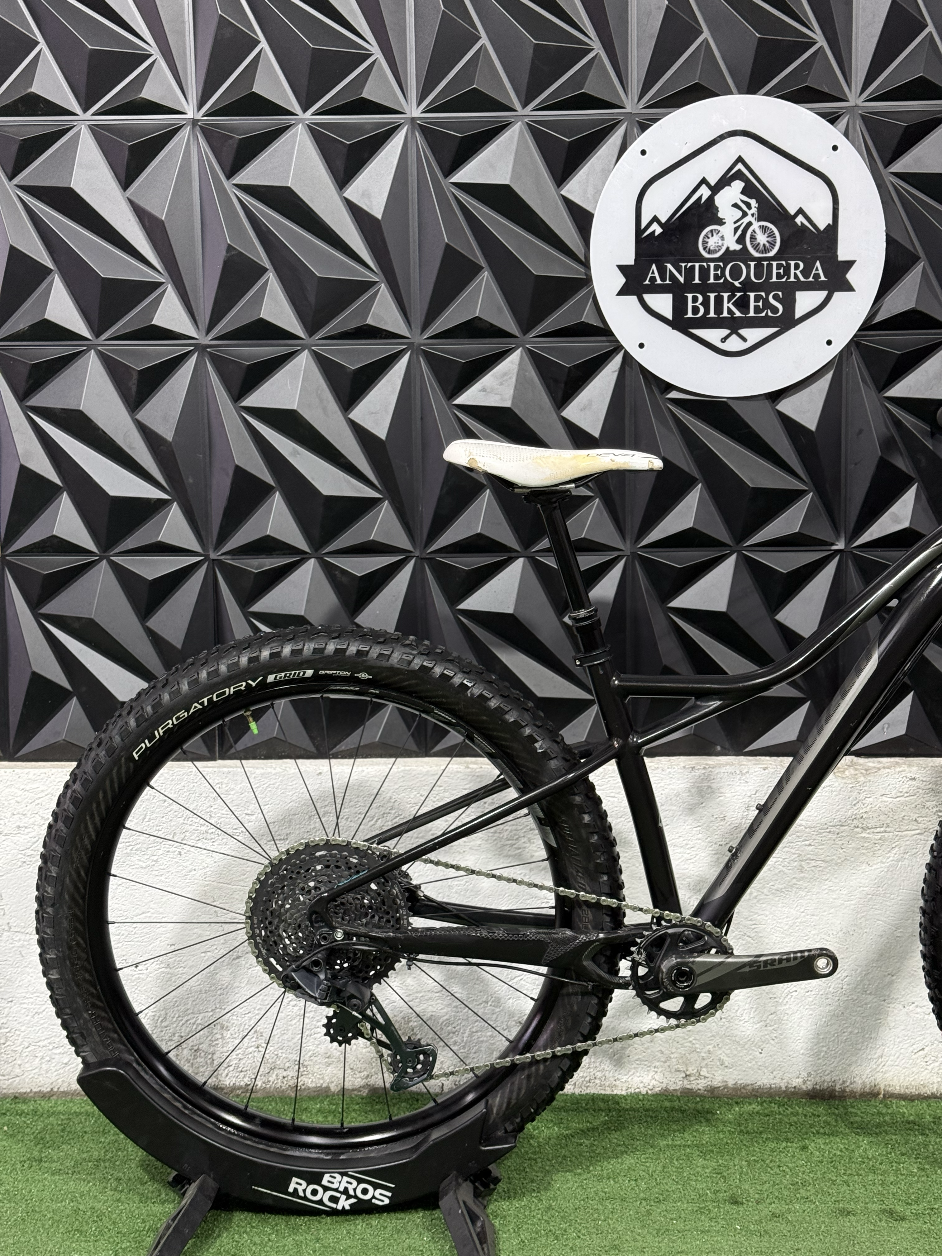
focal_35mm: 48
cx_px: 471
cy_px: 628
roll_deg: -0.2
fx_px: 1742
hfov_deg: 30.3
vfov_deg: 39.7
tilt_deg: -7.6
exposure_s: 1/60
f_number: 1.78
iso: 200
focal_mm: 6.76
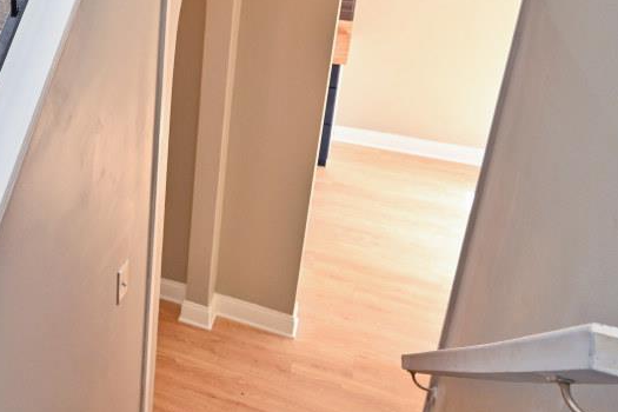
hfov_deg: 42.1
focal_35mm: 40
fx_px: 687
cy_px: 73
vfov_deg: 32.3
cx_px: 2
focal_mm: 14
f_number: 4
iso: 280
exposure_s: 1/60
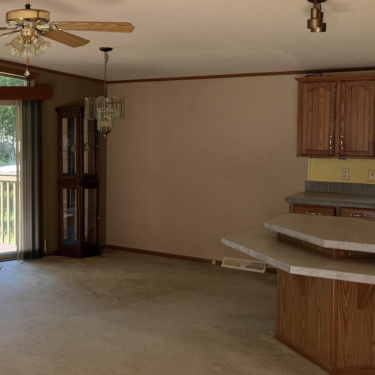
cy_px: 154
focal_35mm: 53
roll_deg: +1.2
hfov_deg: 28.8
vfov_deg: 32.1
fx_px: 650
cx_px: -51
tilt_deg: -3.0
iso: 80
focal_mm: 6.76
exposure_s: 1/121
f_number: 1.78
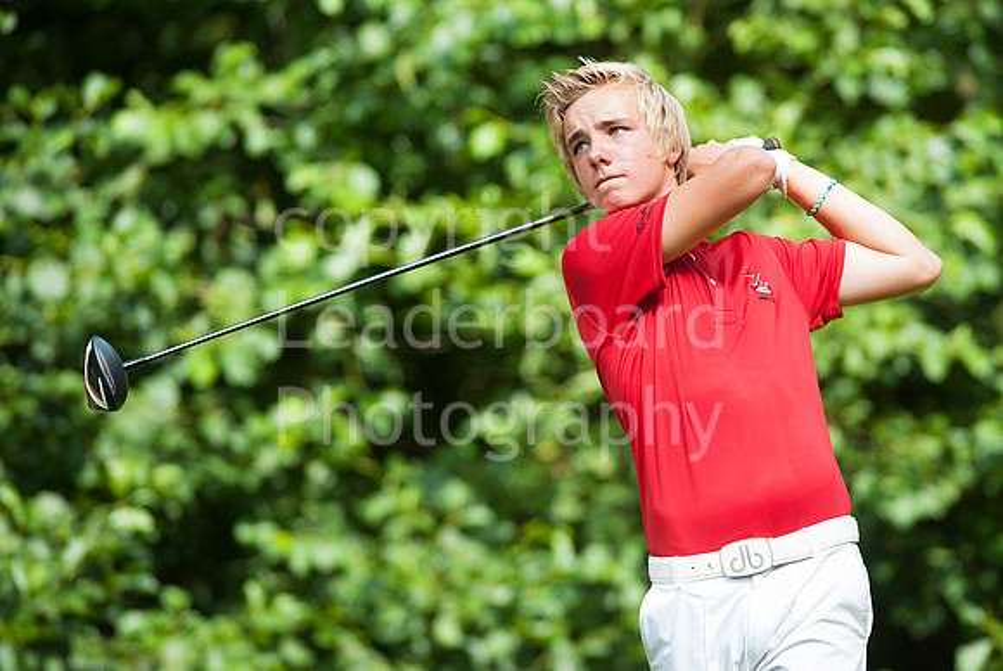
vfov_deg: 4.6
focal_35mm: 300
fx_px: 8367
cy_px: 336
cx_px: 502
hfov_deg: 6.9
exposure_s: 1/1250
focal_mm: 300
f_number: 5
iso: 400
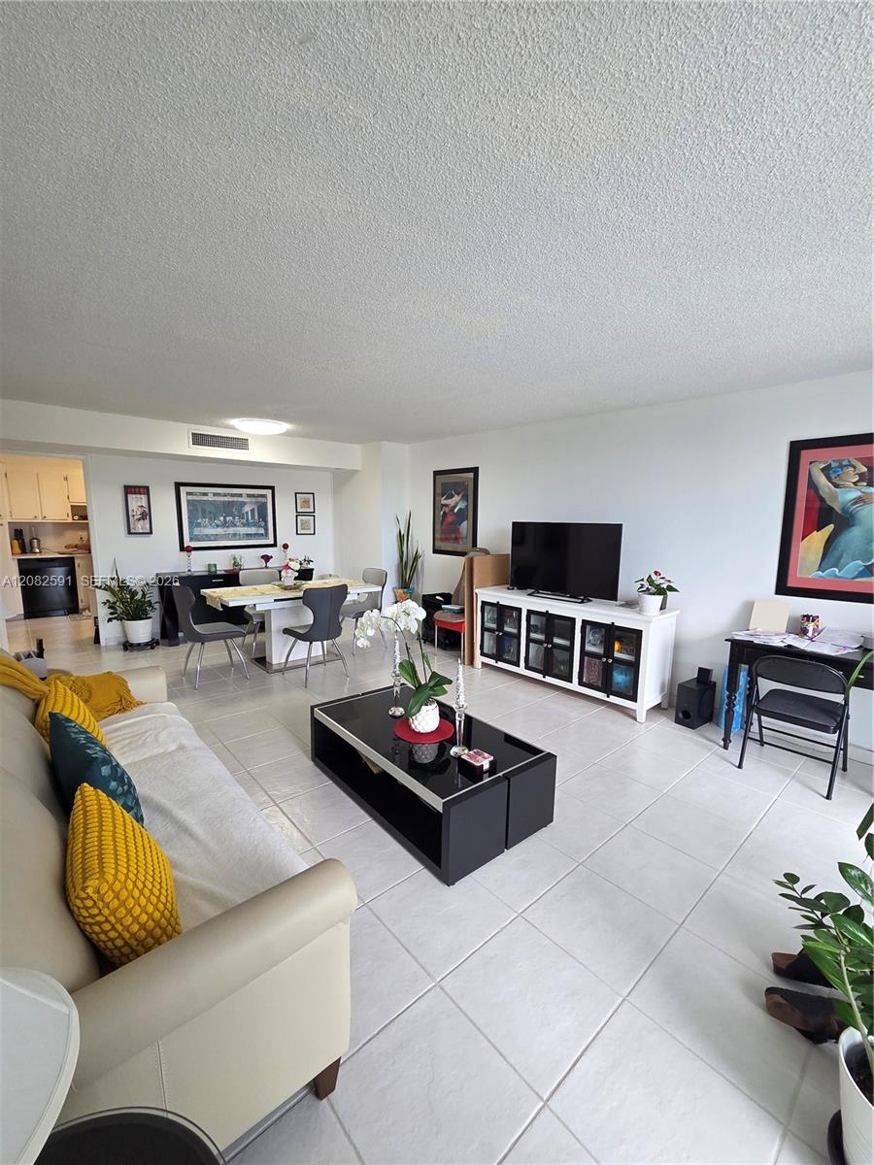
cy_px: 582
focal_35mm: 13
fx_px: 438
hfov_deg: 89.9
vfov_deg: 106.2
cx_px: 437
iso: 200
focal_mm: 2.2
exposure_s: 1/120
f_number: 2.2
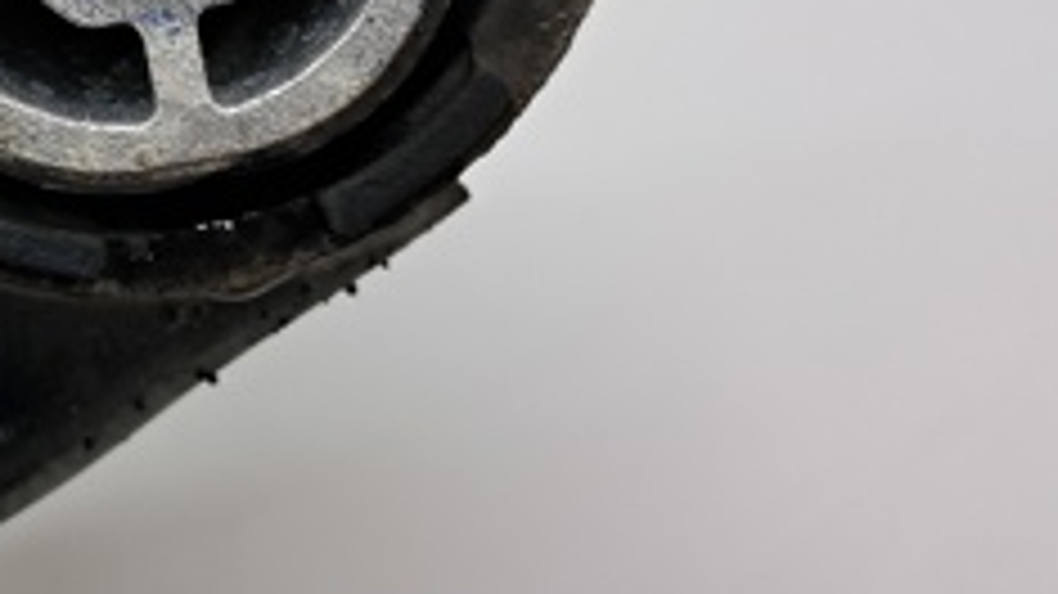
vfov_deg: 14.7
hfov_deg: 25.4
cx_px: 41
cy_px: -70
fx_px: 2244
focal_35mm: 80
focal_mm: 4
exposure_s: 1/50
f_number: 1.8
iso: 125
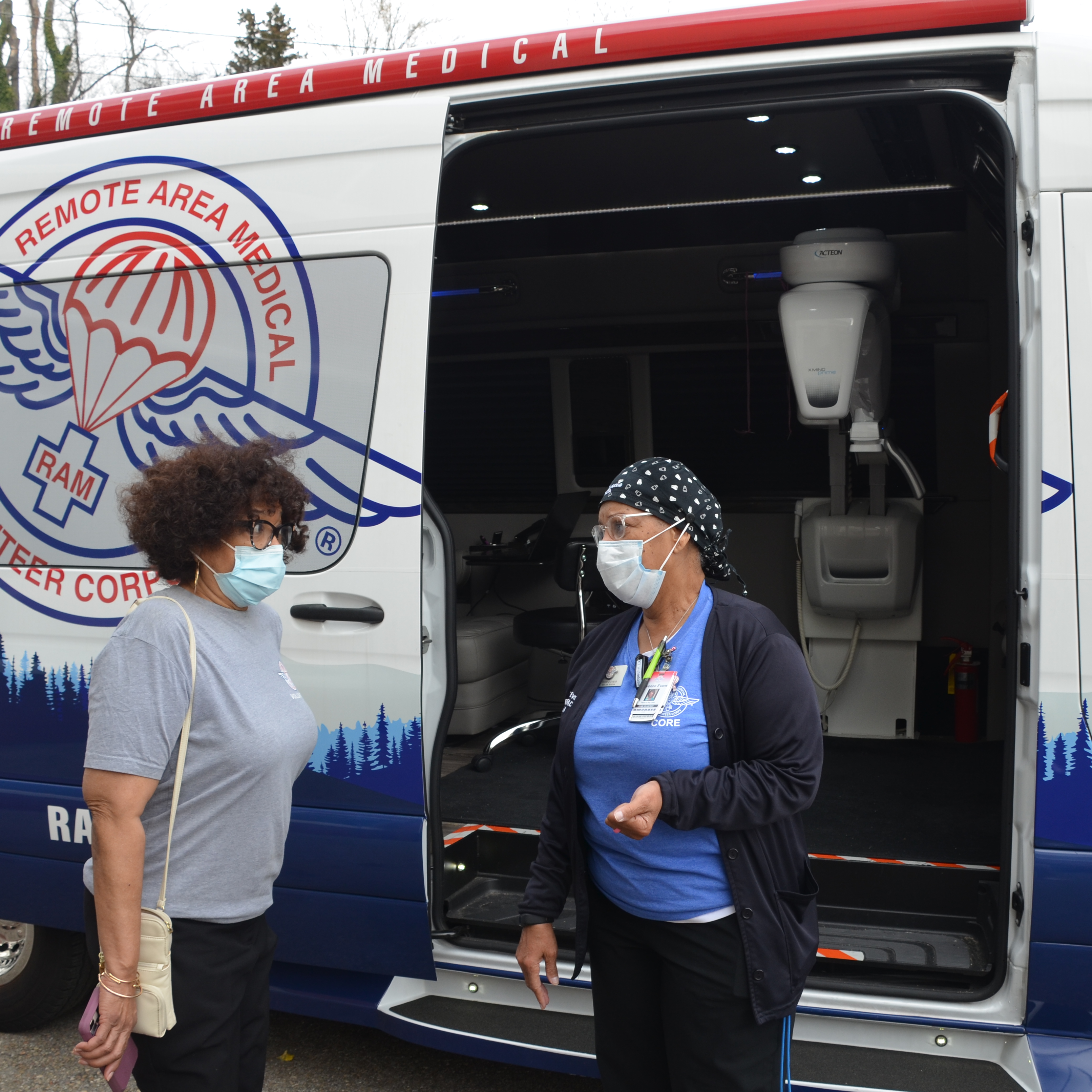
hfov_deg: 47.2
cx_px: 576
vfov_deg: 47.2
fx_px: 1249
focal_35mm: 35
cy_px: 552
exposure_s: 1/125
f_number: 5.6
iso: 200
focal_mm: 18
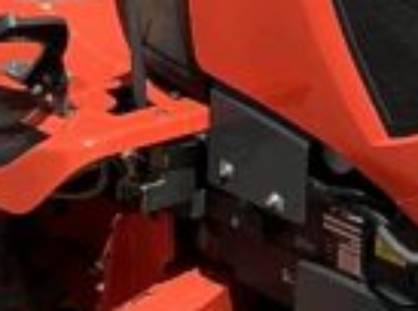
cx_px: 470
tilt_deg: -11.0
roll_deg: -3.0
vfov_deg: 6.9
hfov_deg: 9.3
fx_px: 2529
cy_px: -201
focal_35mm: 210
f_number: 1.8
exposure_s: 1/2427
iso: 25
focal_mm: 3
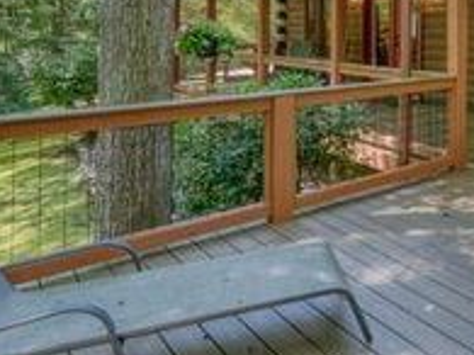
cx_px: 523
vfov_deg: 35.9
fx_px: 506
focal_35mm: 37
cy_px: 26
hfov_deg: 40.4
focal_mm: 10
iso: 100
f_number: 8
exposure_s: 1/1.25
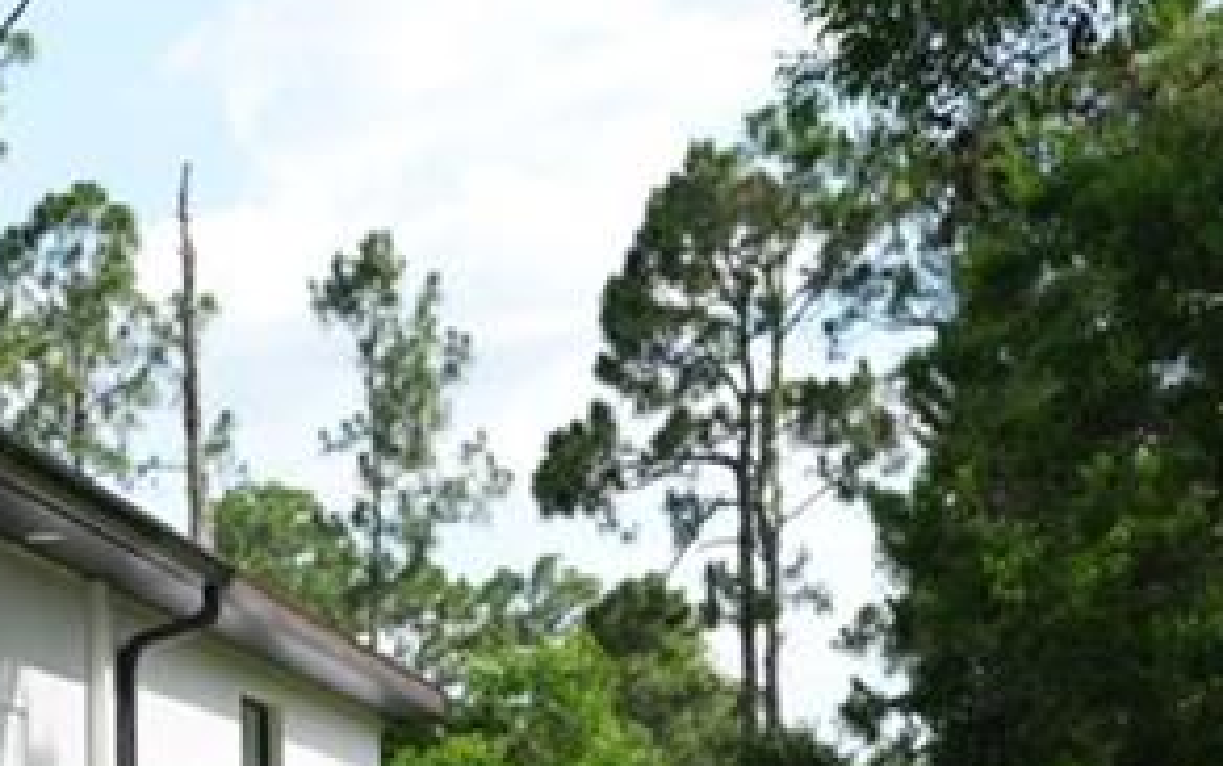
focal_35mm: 125
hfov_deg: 15.9
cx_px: -335
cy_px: 1383
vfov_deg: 9.9
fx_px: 4170
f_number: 4
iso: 100
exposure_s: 1/400
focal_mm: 35
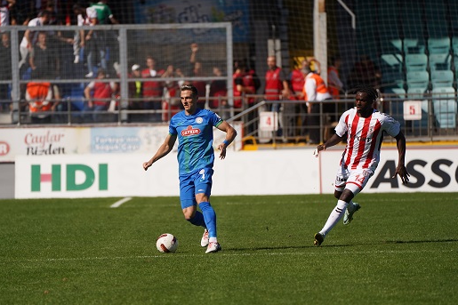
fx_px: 5926
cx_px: 194
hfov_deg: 4.4
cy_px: 170
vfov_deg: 2.9
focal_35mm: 466
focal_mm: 400
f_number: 5.6
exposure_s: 1/2000
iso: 320
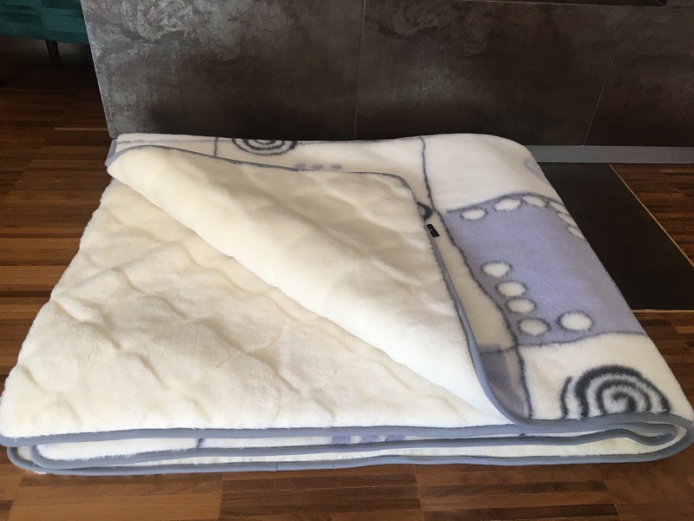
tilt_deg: -37.9
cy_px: 260
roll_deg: -2.2
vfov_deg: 48.2
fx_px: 581
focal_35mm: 29
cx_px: 347
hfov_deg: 61.7
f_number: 2.2
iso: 50
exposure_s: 1/33
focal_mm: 4.15
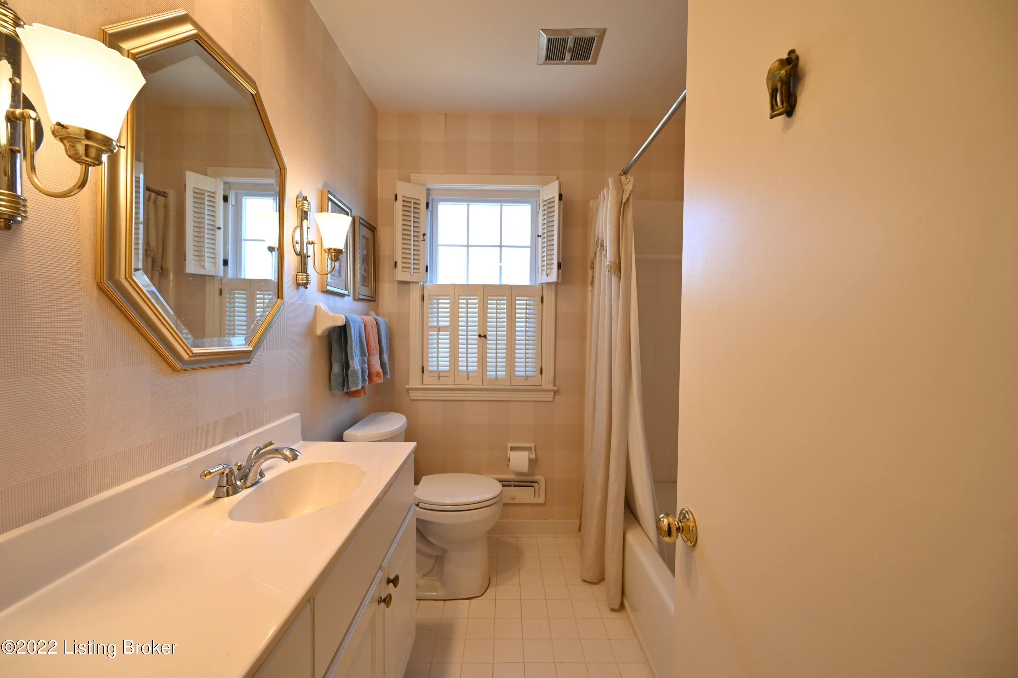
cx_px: 509
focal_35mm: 14
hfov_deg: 104.3
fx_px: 396
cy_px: 339
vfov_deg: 81.2
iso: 400
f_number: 5.6
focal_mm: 14
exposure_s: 1/60
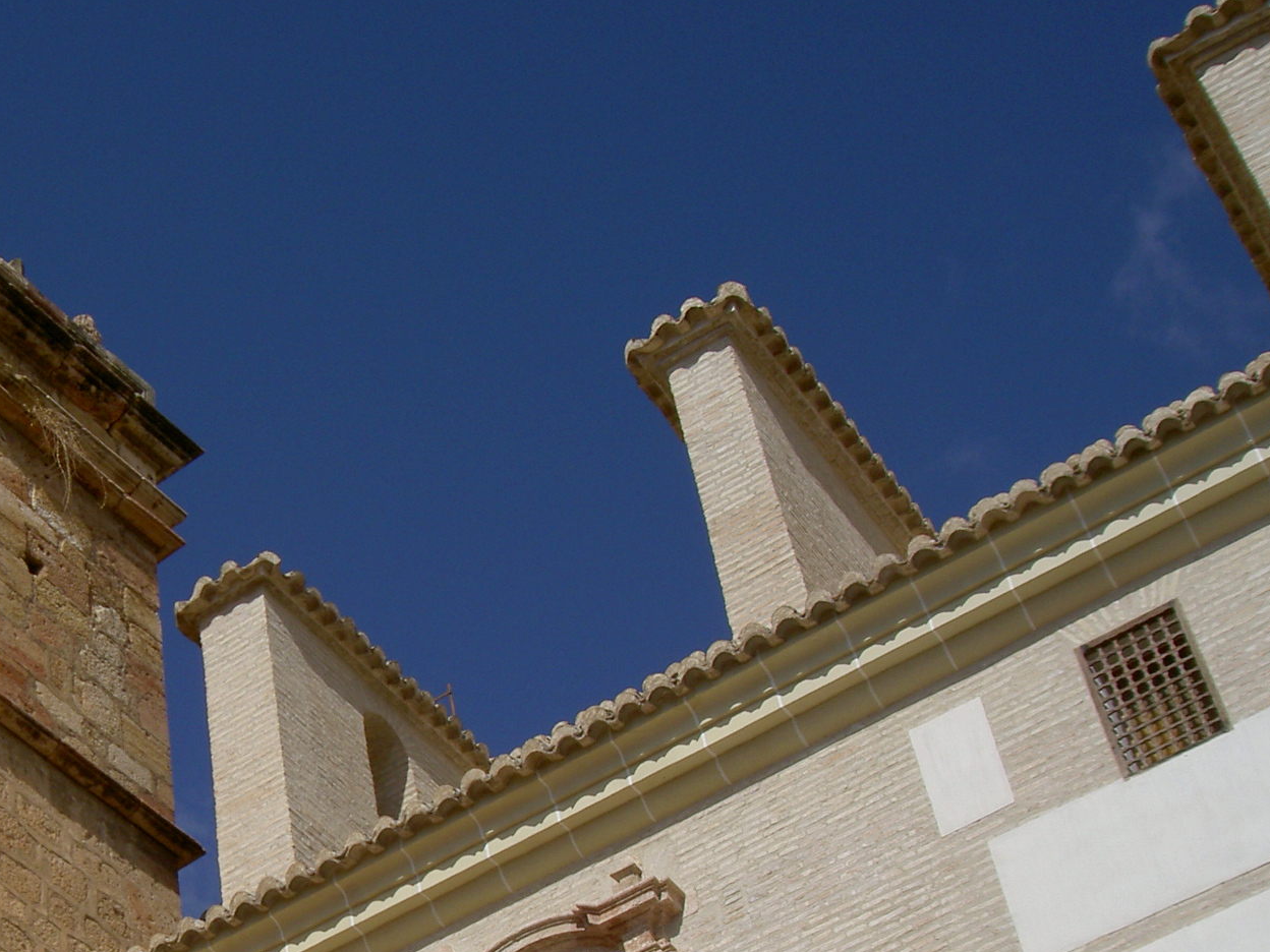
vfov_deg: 20.3
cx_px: 137
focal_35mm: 71
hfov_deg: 26.5
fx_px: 2605
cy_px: 864
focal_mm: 8
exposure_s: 1/1250
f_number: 4.7
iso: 50
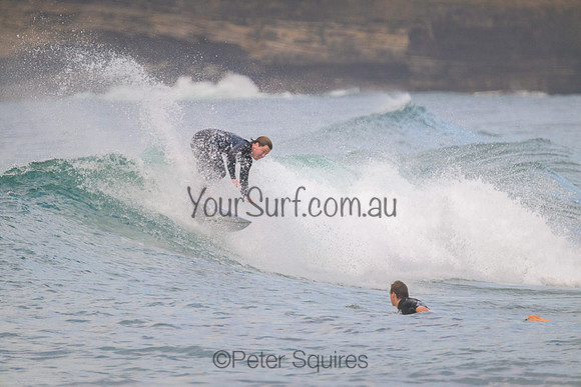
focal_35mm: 800
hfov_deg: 2.6
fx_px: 12914
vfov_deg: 1.7
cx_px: 290
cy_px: 194
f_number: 11
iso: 2000
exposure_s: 1/640
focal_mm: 800
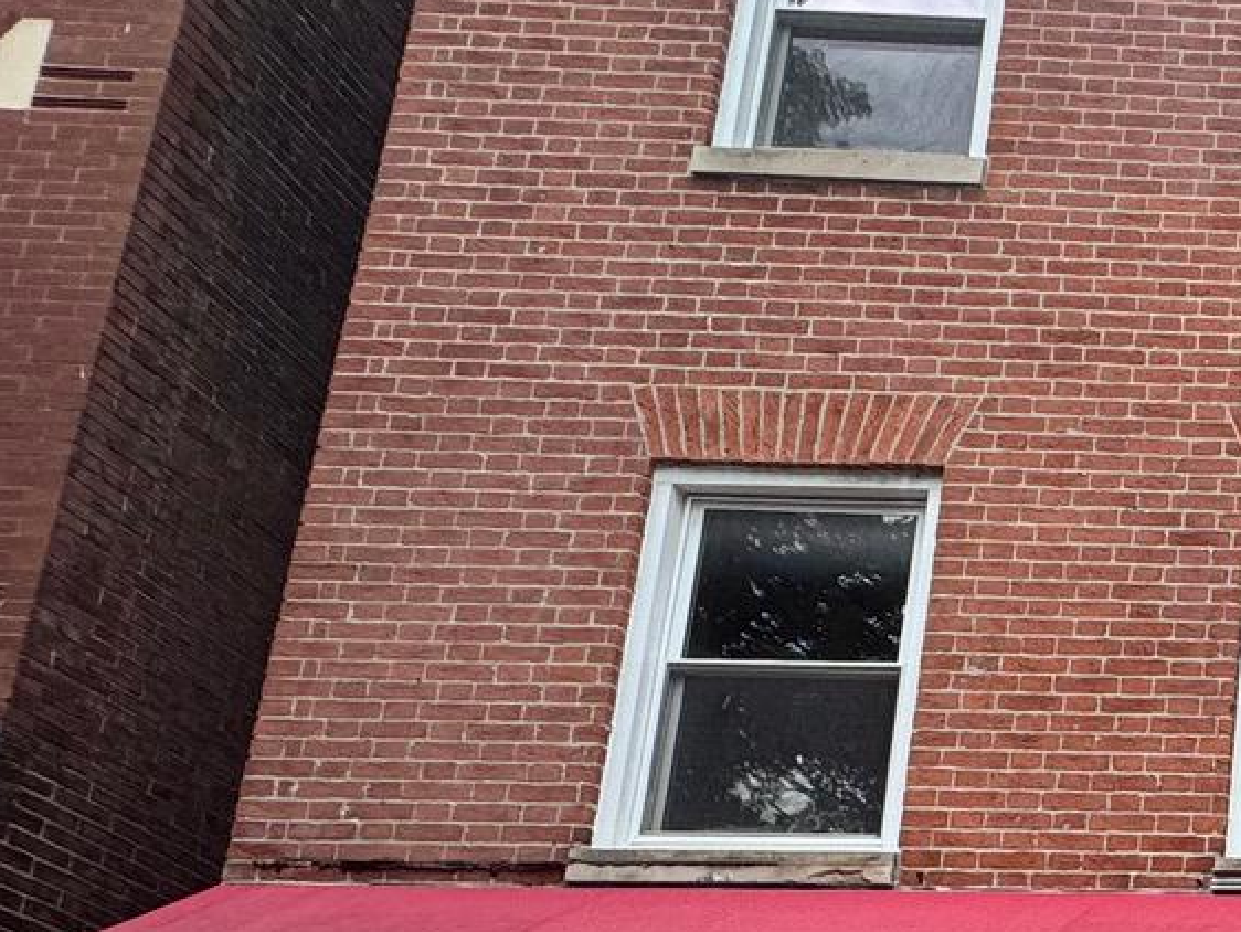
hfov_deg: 26.0
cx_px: 1923
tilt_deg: +13.6
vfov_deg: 24.7
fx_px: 1829
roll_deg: +0.4
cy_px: 1226
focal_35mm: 51
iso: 40
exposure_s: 1/720
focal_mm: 2.22
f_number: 2.2
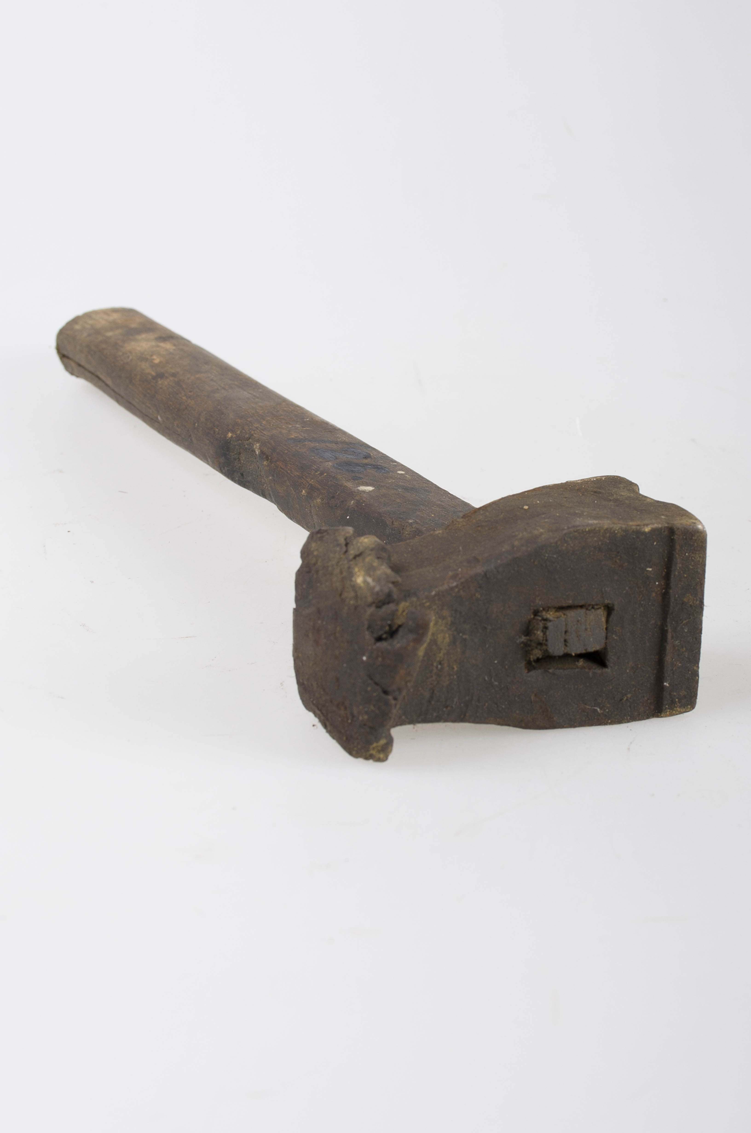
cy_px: 566
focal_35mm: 40
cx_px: 376
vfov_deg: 48.0
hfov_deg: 32.9
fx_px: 1273
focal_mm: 27
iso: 100
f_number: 7.1
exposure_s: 1/200
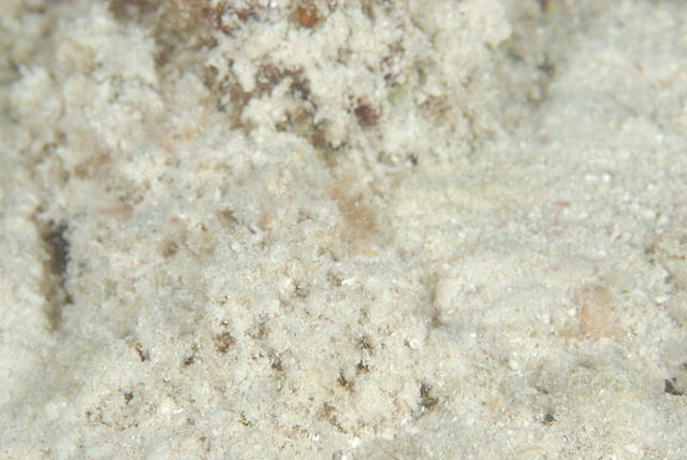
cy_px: 230
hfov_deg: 13.0
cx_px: 344
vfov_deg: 8.7
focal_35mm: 158
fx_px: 3008
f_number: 22
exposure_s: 1/250
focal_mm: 105
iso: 100
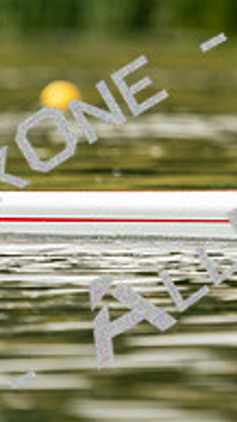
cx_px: 531
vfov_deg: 1.3
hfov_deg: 0.8
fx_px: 17936
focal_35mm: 1604
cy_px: 32
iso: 320
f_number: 6.3
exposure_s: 1/2000
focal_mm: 512
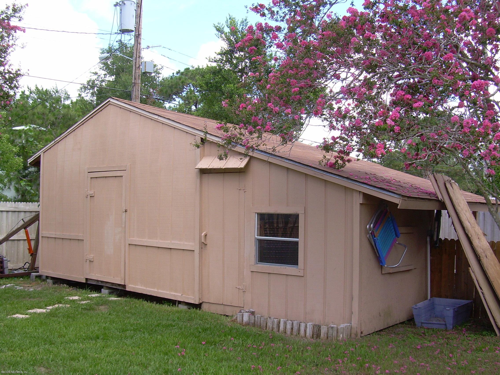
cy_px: 188
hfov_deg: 49.0
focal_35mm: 38
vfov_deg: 37.7
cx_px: 250
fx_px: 549
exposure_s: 1/149
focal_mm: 6.3
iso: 50
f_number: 4.6
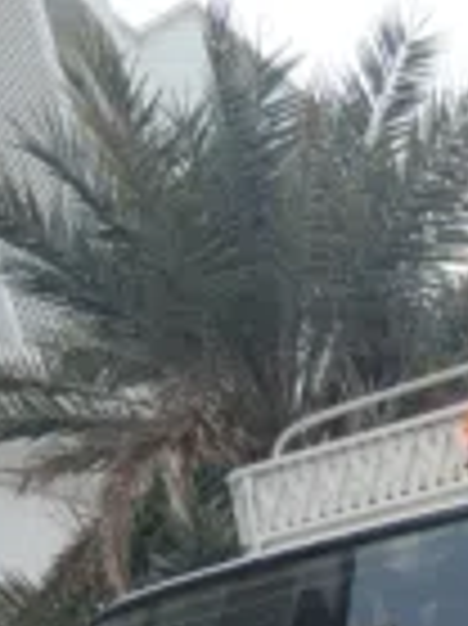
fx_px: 1354
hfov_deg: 18.6
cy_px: 824
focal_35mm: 75
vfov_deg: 23.0
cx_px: 554
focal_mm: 3.98
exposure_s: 1/100
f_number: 1.8
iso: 32
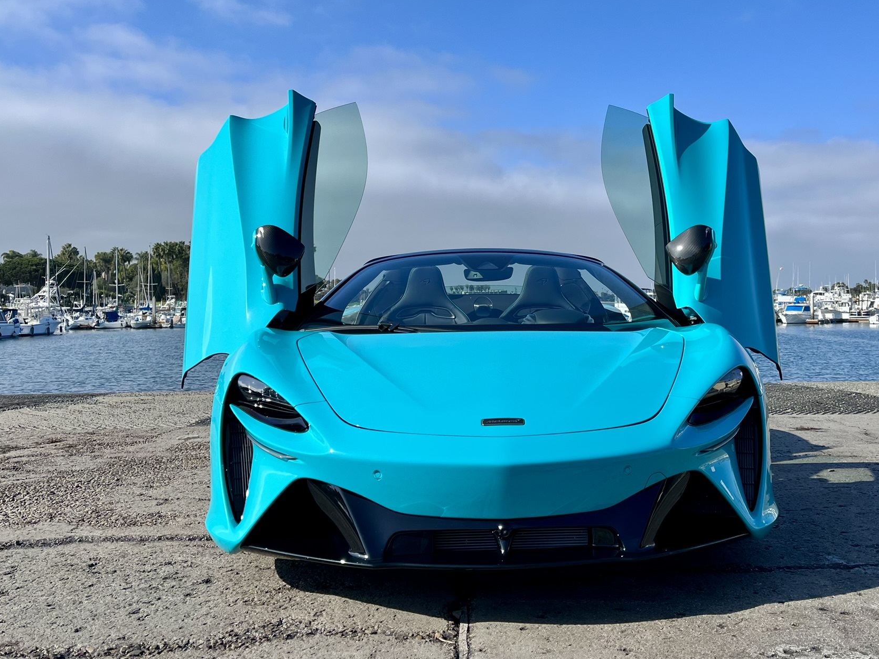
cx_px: 522
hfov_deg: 56.4
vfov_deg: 44.0
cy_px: 273
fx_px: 813
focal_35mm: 32
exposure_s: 1/2825
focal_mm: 5.1
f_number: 1.6
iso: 50
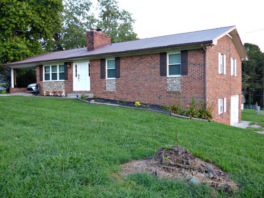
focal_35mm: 31
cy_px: 99
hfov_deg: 58.4
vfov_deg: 45.4
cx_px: 132
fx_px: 236
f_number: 3.3
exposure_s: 1/25
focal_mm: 5.53
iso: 400
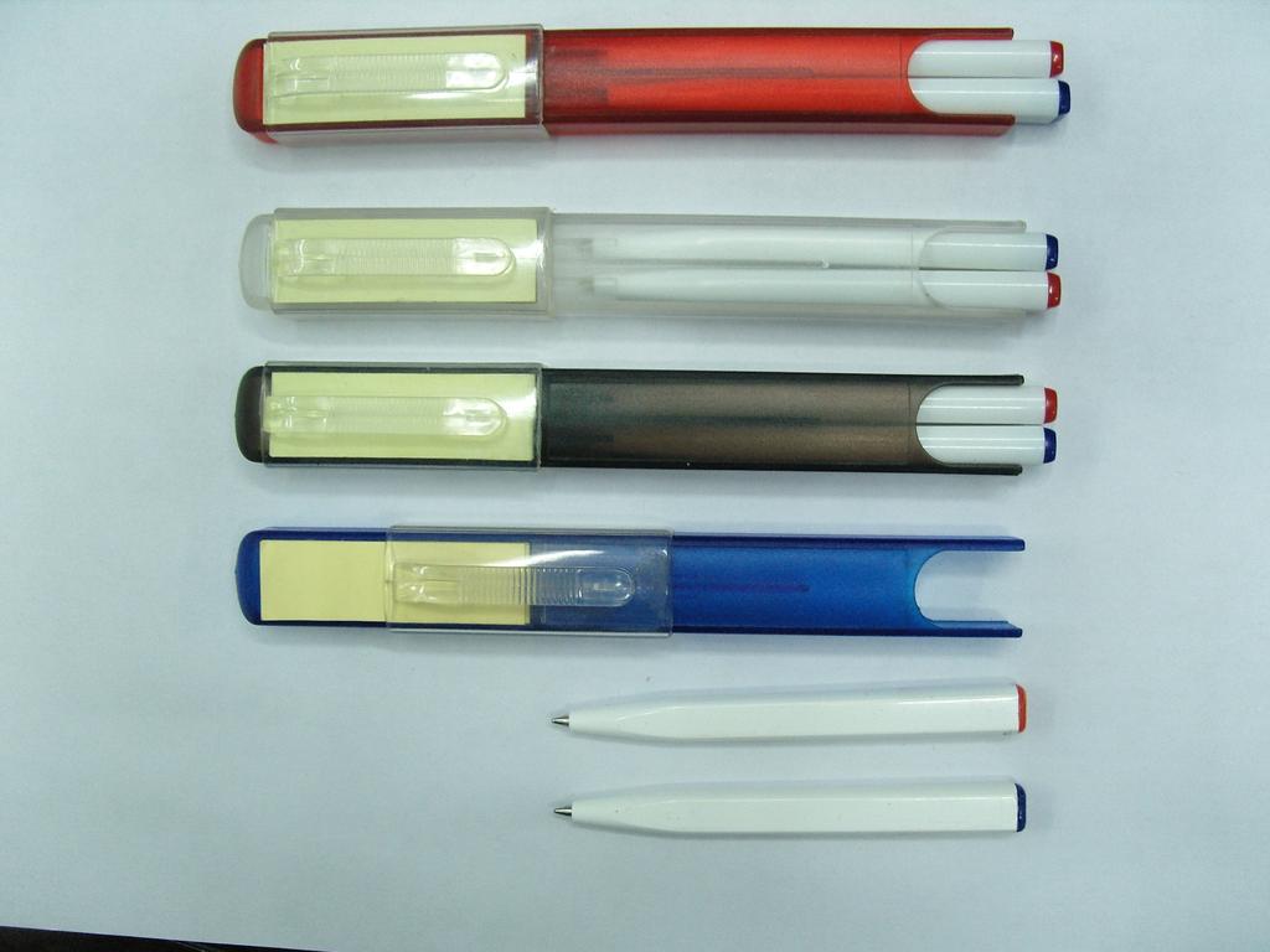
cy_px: 476
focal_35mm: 38
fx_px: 1394
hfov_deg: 49.0
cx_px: 635
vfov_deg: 37.7
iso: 200
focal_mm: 7.8
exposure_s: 1/40
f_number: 2.8
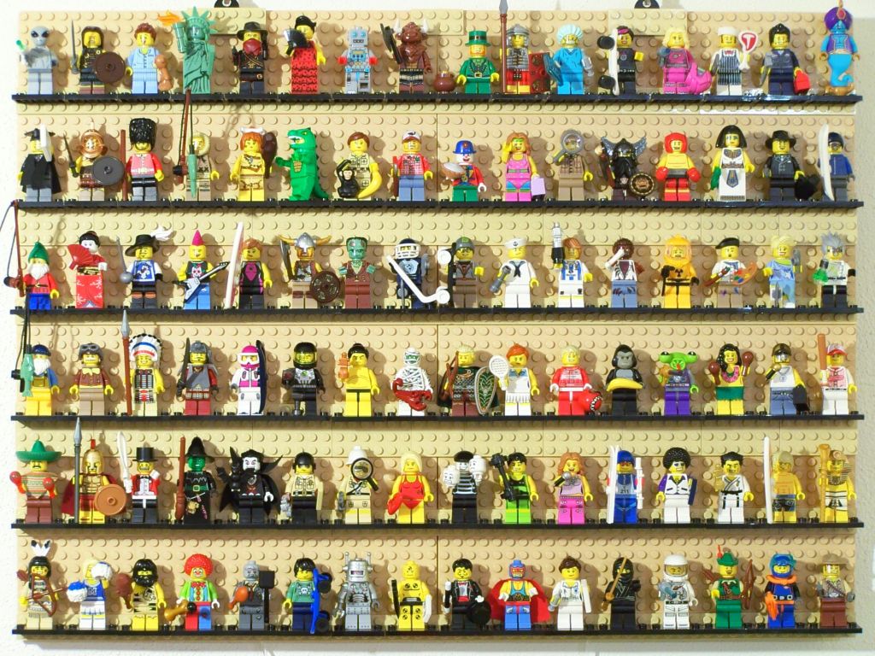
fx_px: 2654
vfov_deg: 14.1
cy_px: 328
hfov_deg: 18.7
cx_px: 438
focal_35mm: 105
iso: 80
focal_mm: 17.5
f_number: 3.2
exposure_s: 1
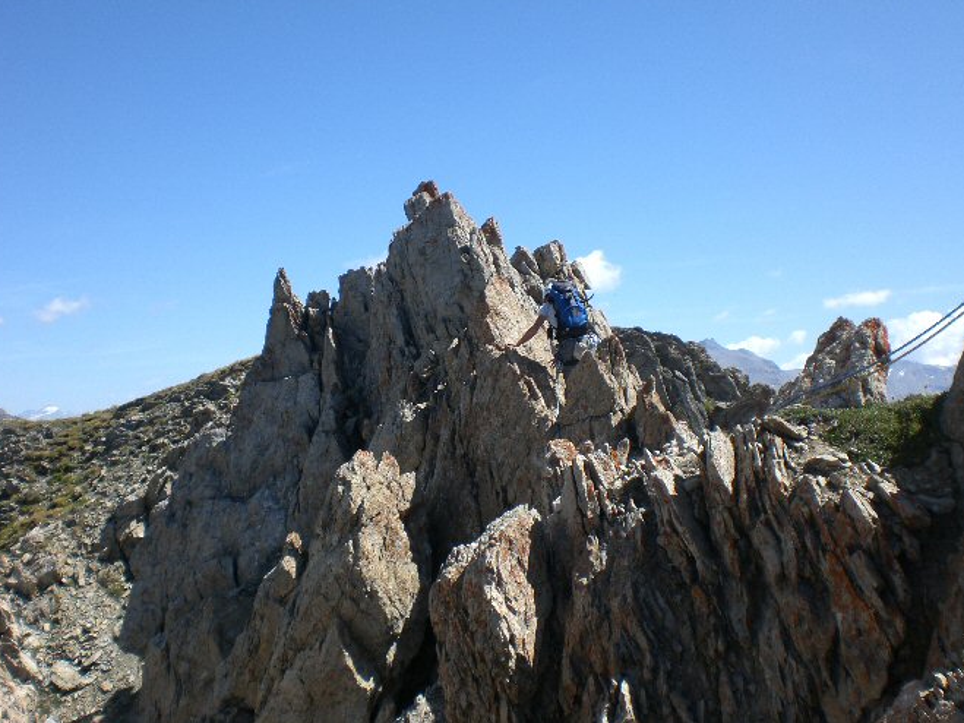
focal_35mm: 39
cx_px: 474
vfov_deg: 36.8
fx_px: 1086
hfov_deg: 47.9
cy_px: 359
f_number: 4.4
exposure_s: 1/400
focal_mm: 6.3
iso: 50
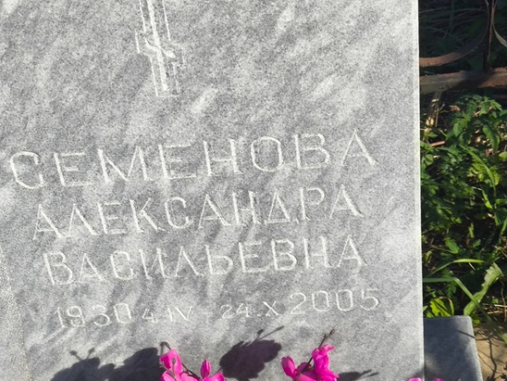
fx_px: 1069
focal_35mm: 73
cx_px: 227
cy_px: 219
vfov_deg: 20.2
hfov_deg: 26.7
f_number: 1.7
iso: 50
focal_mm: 4.71
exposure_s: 1/954
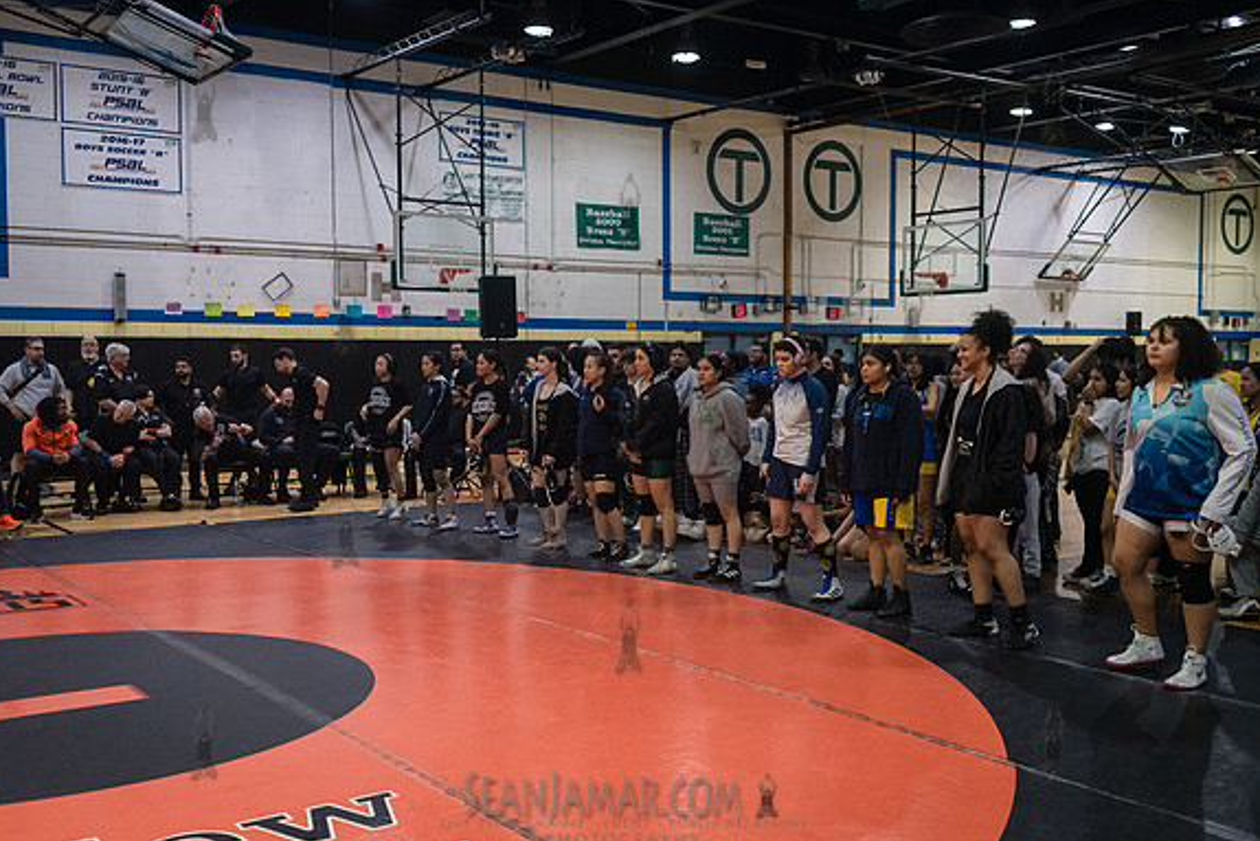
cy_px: 423
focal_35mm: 37
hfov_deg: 51.9
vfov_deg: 36.0
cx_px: 628
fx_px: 1295
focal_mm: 35
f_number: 3.2
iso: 5000
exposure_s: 1/500
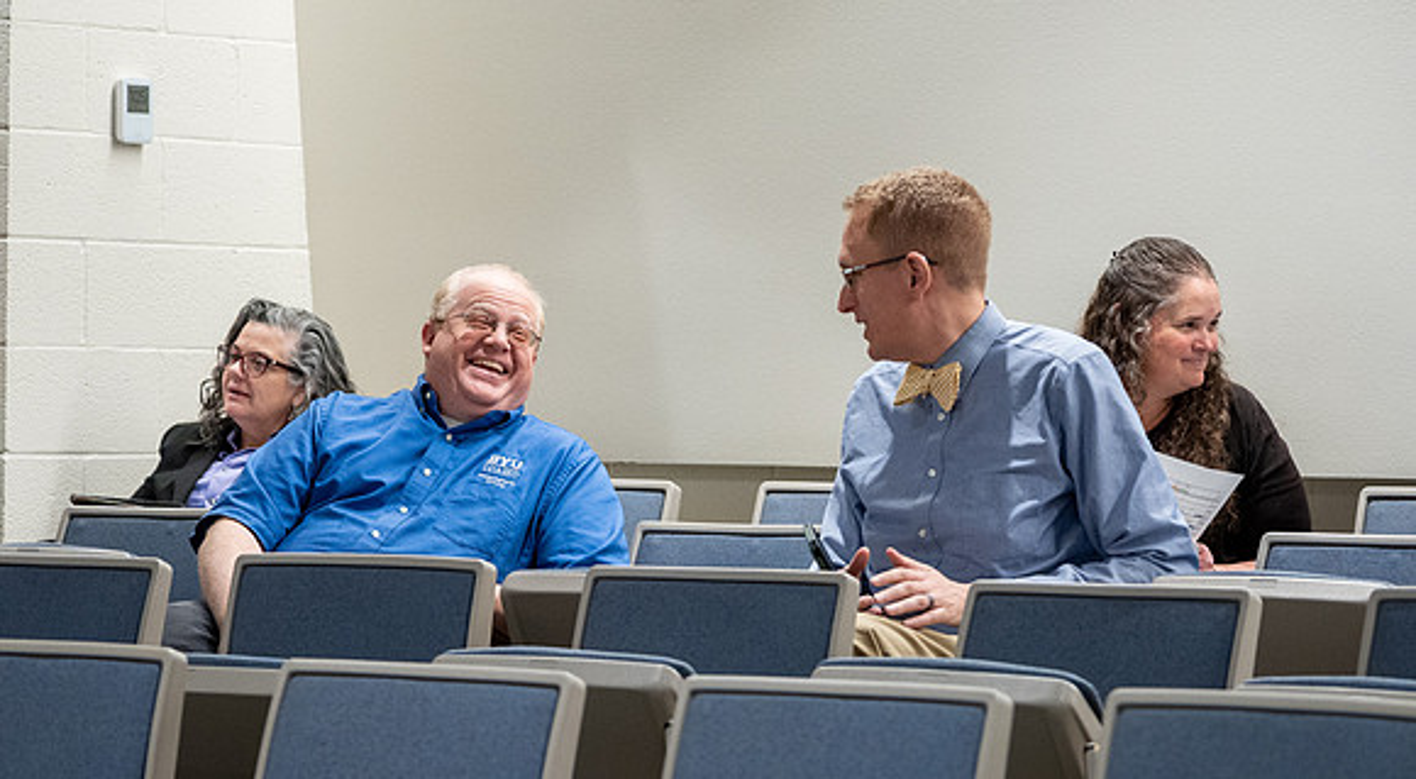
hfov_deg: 15.1
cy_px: 284
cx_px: 756
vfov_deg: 8.3
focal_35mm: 143
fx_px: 5352
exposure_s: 1/200
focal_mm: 70
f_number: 2.8
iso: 1000
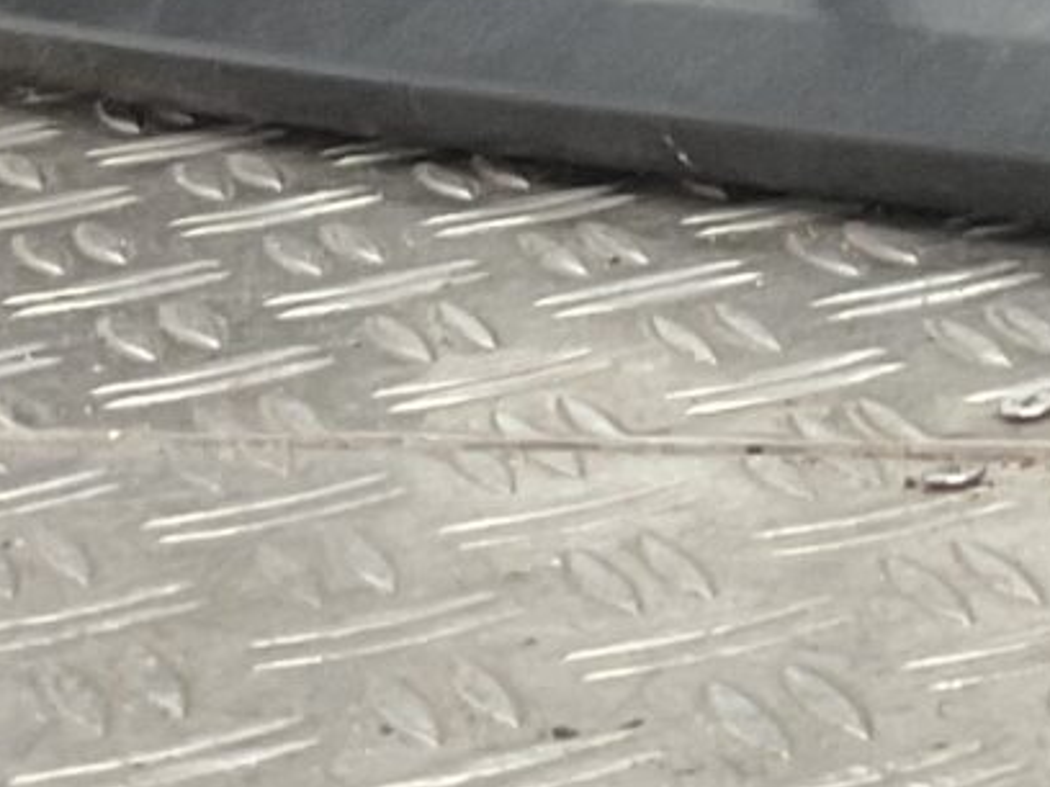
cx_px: 1786
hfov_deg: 10.3
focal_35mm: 182
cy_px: -733
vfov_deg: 7.8
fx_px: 5521
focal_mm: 3
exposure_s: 1/120
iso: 50
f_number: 1.8
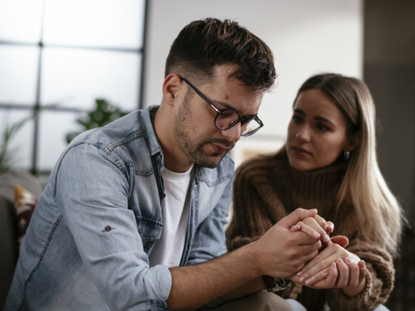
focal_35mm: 63
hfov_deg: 30.7
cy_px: 156
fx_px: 755
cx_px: 196
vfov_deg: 23.3
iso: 320
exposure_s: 1/250
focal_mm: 58
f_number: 2
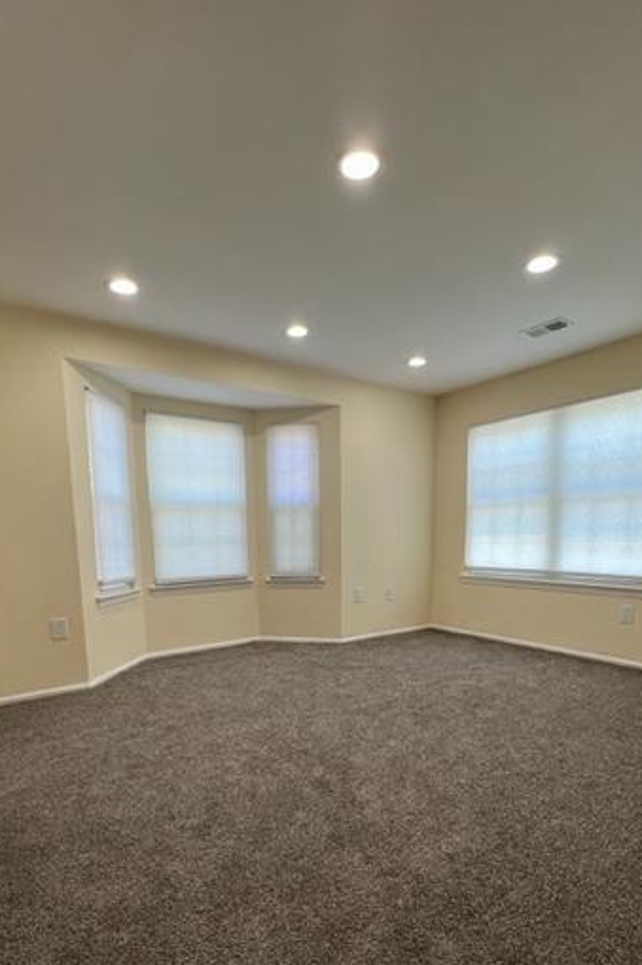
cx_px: 307
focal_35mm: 17
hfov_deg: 70.4
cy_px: 605
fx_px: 455
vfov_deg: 91.3
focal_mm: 1.57
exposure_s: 1/120
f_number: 1.8
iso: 100
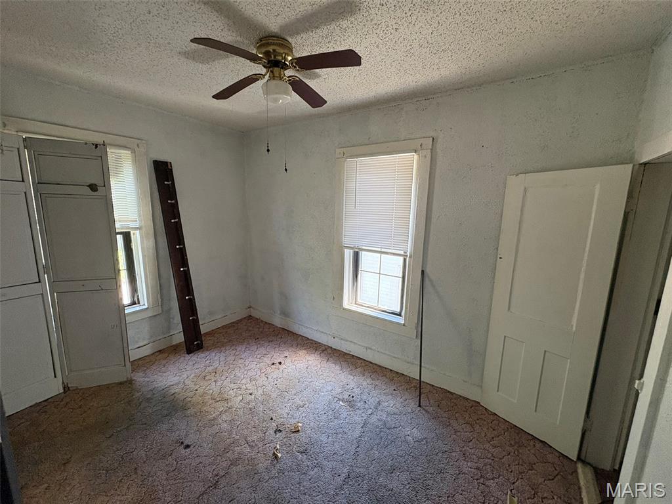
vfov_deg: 85.7
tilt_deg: -10.4
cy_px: 252
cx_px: 336
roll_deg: -1.6
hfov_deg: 102.1
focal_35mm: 14
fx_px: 272
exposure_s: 1/77
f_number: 2.2
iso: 250
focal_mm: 2.22
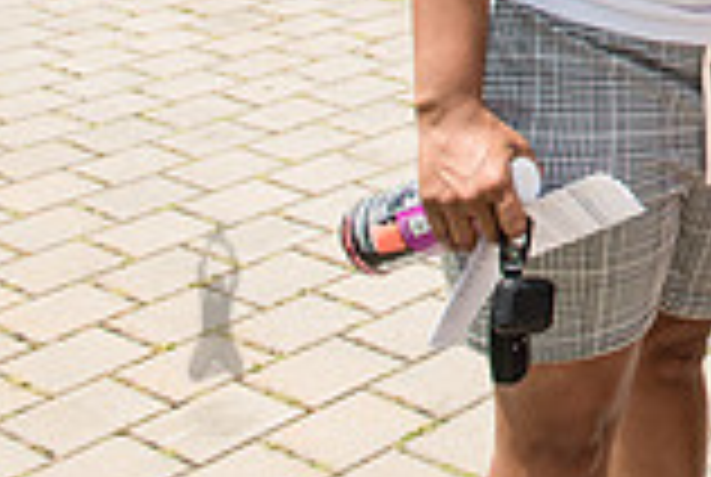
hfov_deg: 19.8
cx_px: 1084
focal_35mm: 88
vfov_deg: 14.0
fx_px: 1741
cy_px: -353
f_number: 5.6
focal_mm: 24
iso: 200
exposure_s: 1/800
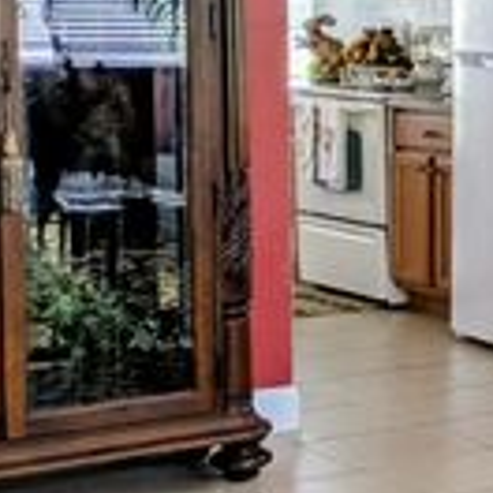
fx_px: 1724
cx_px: 993
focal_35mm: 107
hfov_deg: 13.8
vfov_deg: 16.2
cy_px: 138
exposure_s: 1/134
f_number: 1.89
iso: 51
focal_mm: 5.43
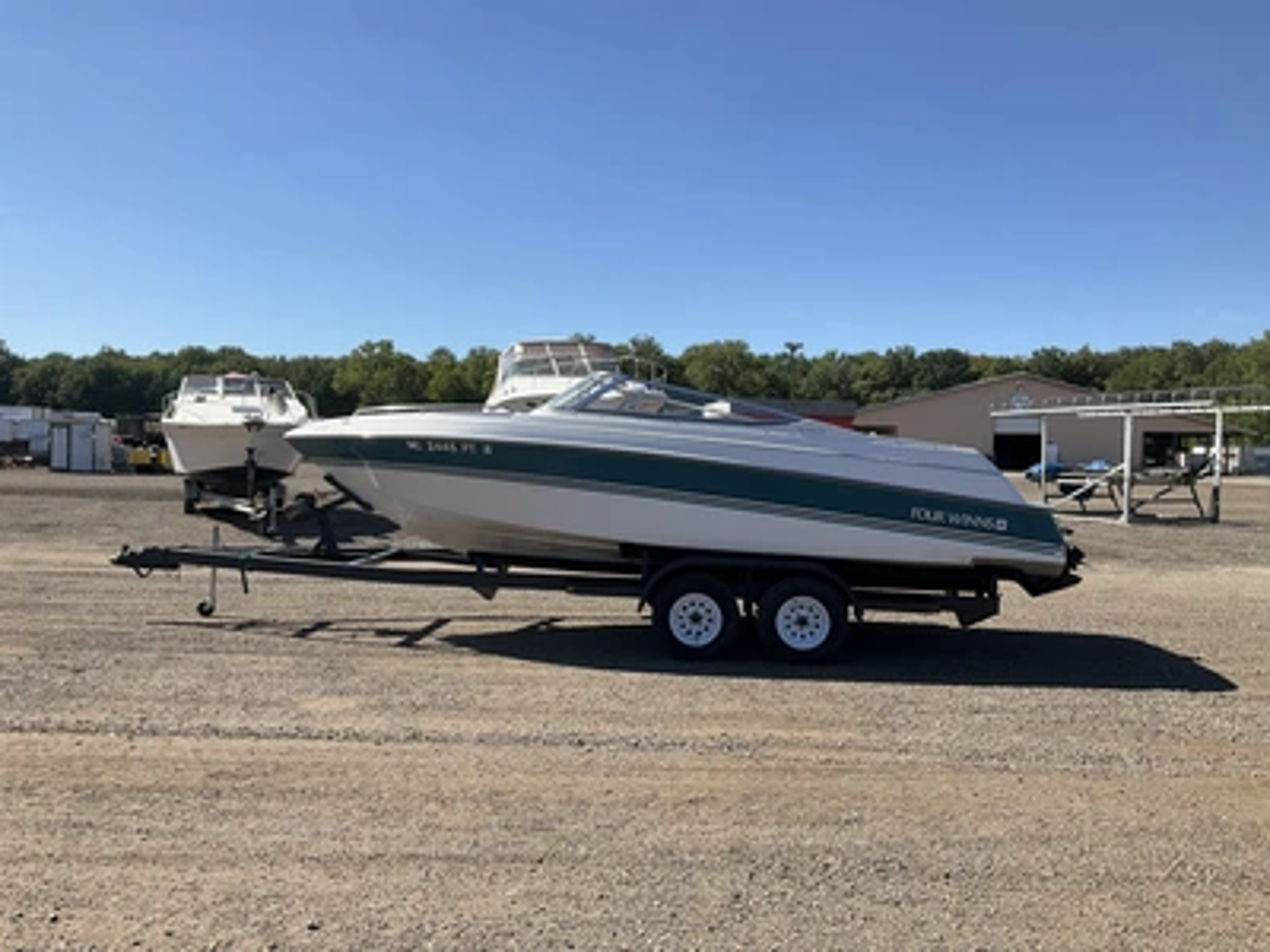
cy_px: 476
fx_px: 1064
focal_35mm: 29
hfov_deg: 61.7
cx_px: 635
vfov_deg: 48.2
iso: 25
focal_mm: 3
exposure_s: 1/1912
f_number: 1.8
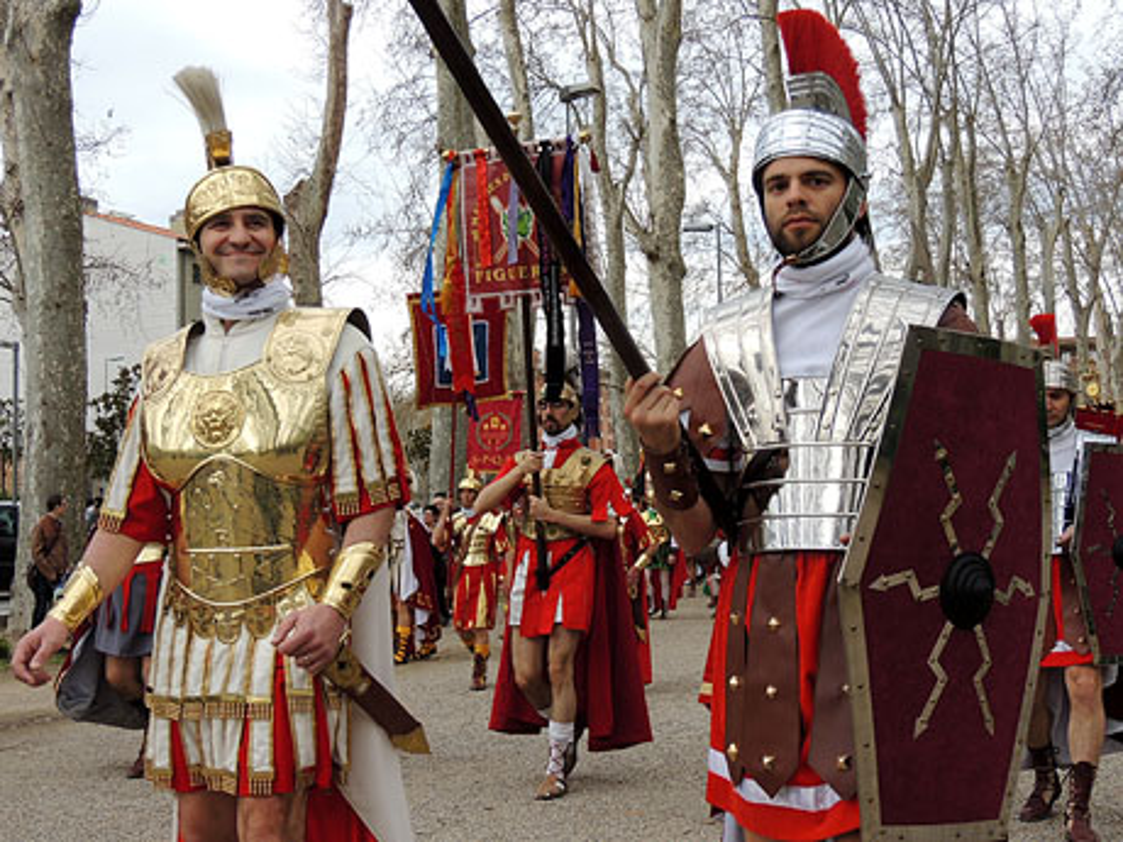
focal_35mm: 50
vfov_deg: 29.1
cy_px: 421
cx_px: 562
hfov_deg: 38.2
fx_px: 1622
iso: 100
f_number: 3.6
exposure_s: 1/160
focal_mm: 8.9
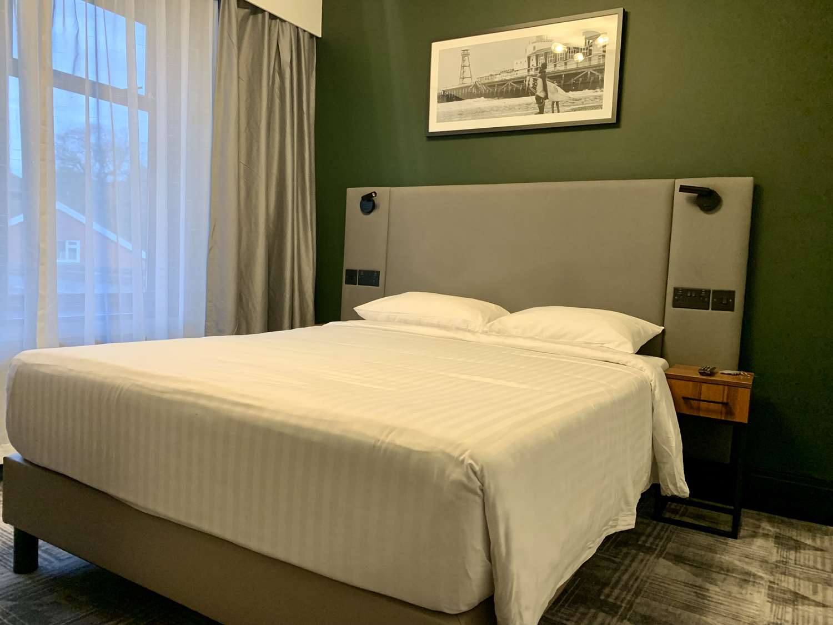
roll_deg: -2.9
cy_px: 312
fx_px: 626
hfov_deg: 67.3
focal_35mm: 26
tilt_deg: -3.7
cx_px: 416
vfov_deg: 53.1
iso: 200
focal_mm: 4.25
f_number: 1.8
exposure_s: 1/60
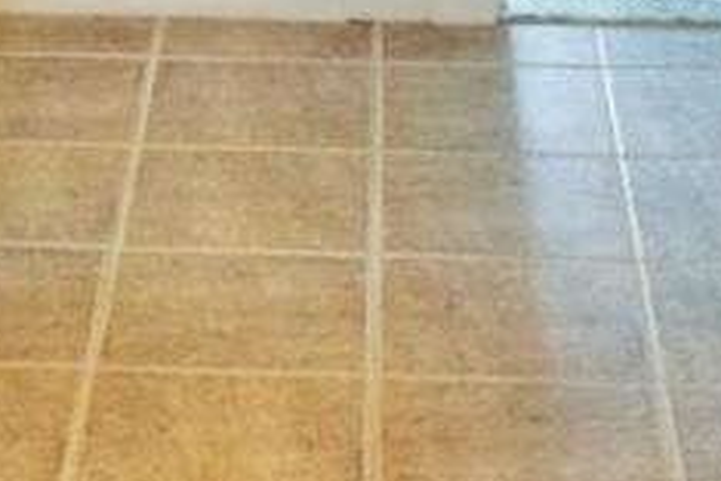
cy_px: 207
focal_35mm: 133
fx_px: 2663
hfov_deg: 15.3
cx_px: 173
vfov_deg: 10.3
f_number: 5
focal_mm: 18
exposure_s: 1/100
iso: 400
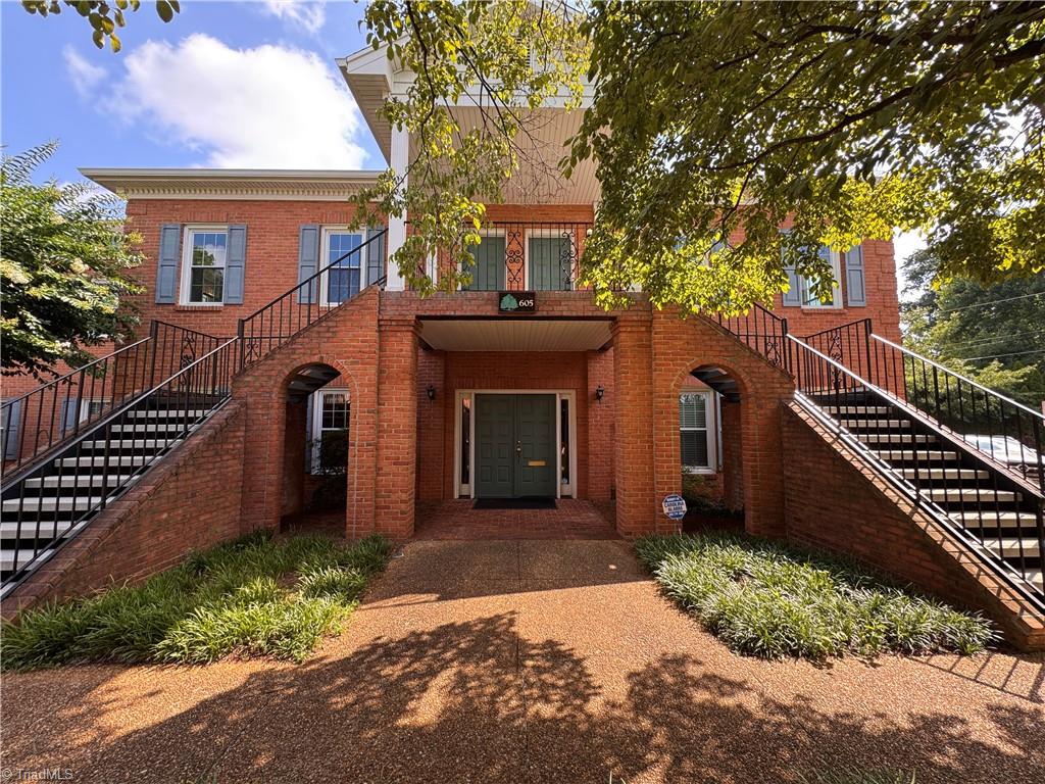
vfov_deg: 85.7
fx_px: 423
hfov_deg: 102.1
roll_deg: -0.2
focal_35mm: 14
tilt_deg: +4.3
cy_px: 392
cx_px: 522
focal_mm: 2.22
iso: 40
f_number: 2.2
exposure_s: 1/126
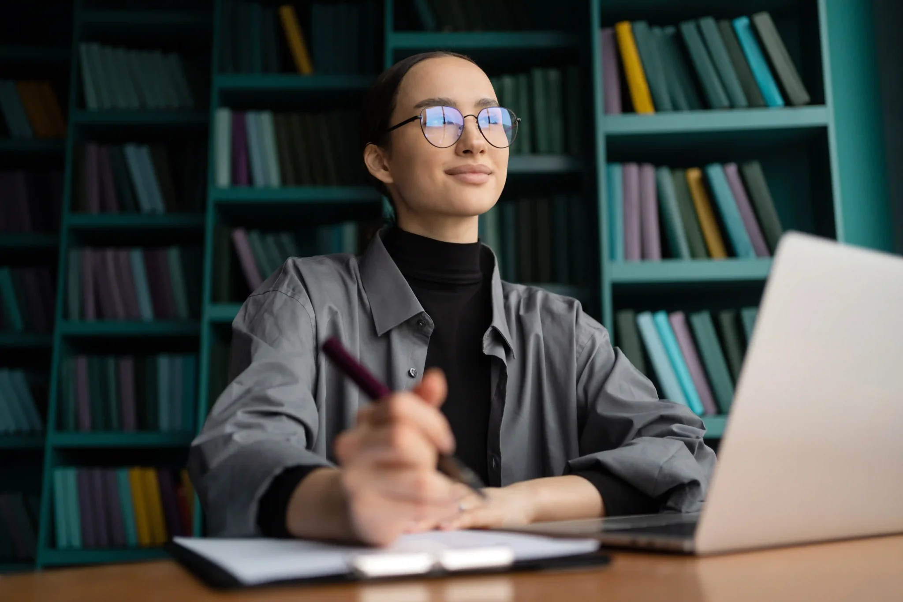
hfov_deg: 54.4
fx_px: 878
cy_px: 301
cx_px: 452
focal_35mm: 35
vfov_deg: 37.8
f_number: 2
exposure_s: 1/200
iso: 200
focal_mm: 35
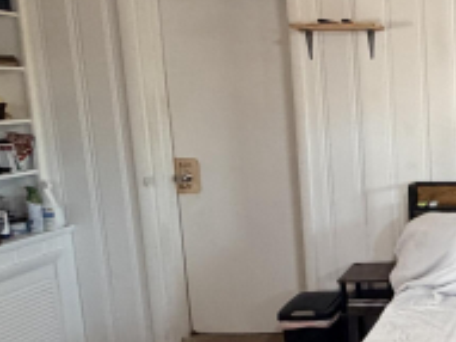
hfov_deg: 31.6
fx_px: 645
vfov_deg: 29.6
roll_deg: +1.0
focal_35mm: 49
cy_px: 191
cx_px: 567
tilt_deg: -9.0
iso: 400
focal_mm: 2.22
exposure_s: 1/60
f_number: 2.2
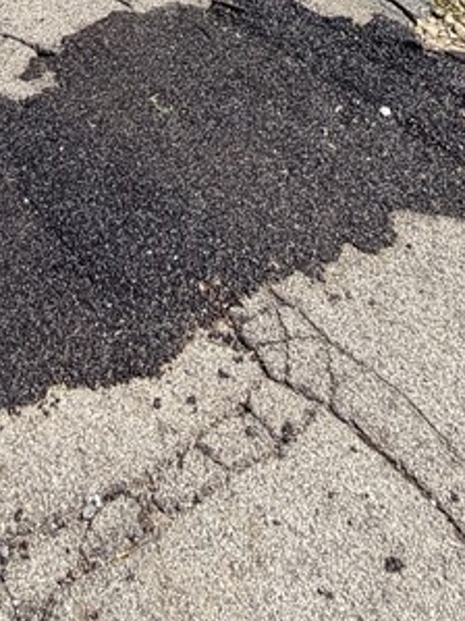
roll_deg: -2.9
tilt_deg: -3.2
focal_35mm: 48
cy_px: -393
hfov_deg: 29.8
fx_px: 860
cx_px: 125
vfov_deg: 25.1
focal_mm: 2.22
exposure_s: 1/770
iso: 32
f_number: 2.2
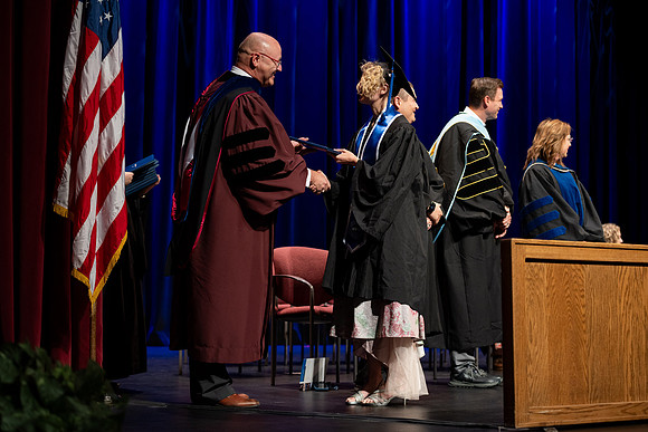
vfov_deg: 19.5
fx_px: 1260
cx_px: 324
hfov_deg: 28.8
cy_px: 216
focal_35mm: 70
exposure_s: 1/250
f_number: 2.8
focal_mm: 70
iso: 640
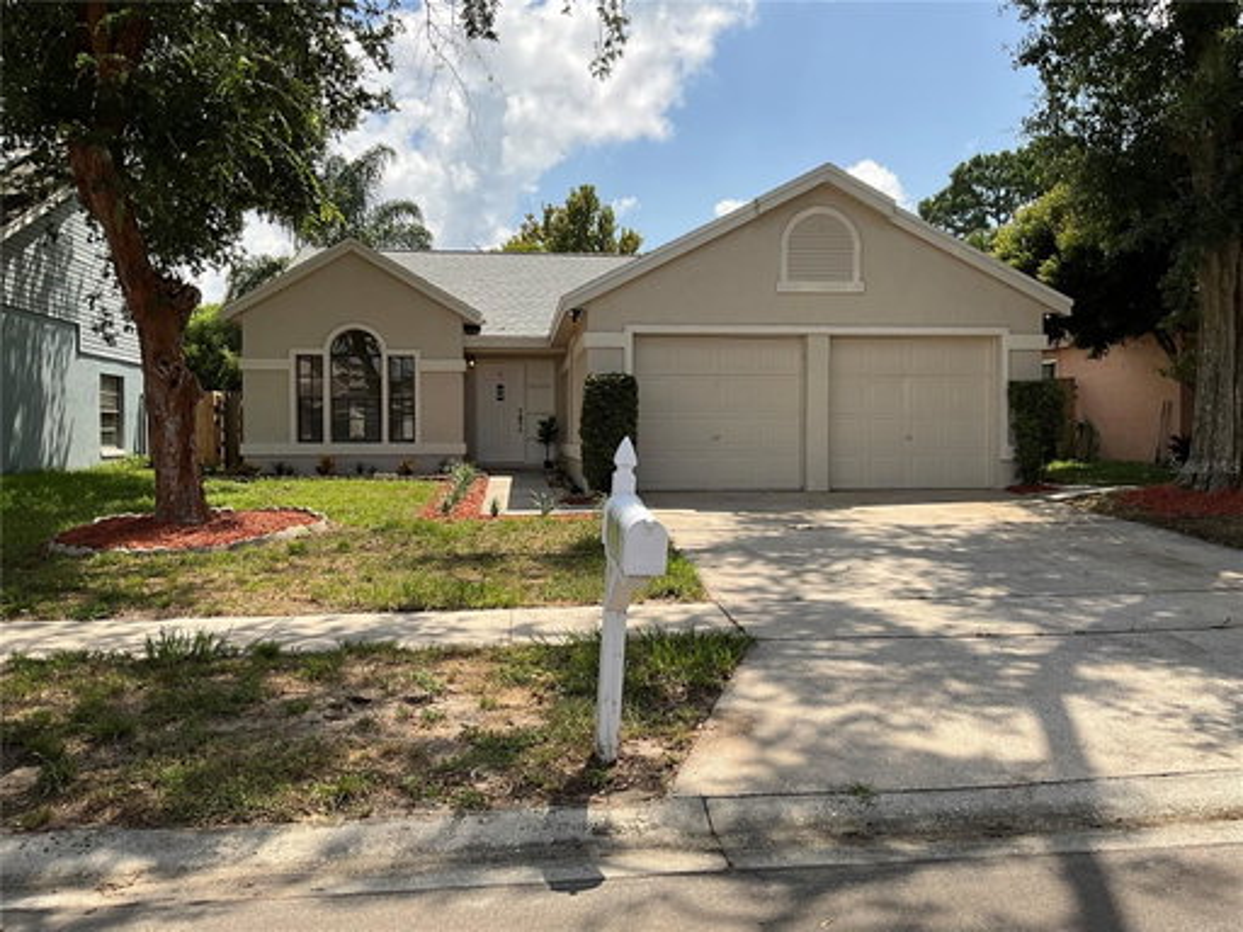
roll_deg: +0.1
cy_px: 466
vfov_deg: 48.2
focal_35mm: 29
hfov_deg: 61.7
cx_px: 622
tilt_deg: -1.5
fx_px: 1041
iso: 25
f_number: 1.8
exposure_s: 1/1675
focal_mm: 3
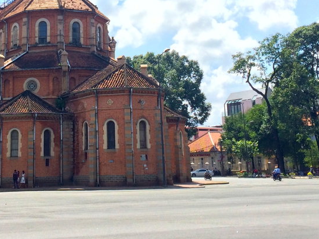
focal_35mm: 66
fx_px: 608
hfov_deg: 29.1
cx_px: 97
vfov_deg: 21.6
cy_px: 6
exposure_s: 1/1580
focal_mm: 4.12
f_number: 2.2
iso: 32
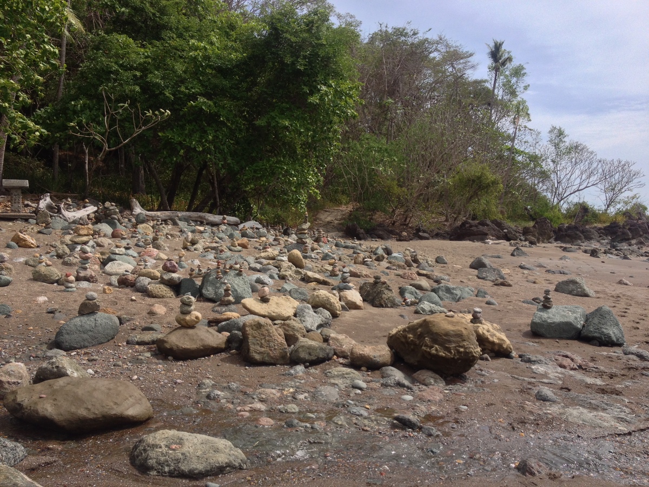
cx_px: 324
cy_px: 244
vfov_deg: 40.7
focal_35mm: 35
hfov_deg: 52.6
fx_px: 656
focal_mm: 4.28
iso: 50
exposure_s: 1/1381
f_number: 2.4
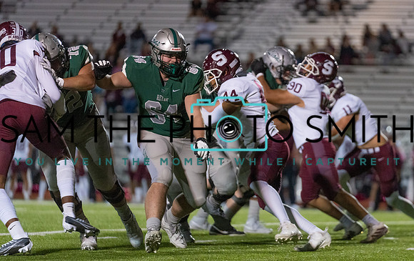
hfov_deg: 8.5
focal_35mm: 246
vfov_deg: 5.4
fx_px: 2782
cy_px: 115
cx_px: 250
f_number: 2.8
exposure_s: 1/1250
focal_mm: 200
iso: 5000
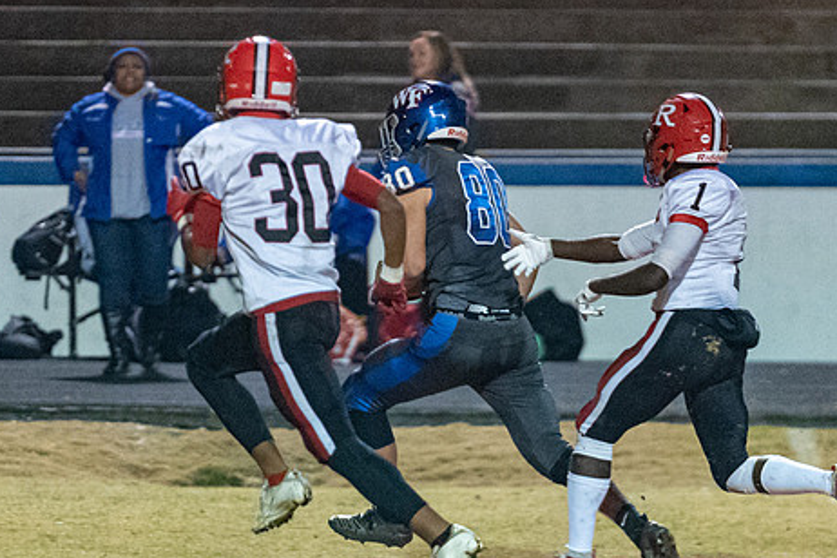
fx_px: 11764
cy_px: 233
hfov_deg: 4.1
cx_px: 320
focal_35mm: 506
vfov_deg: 2.7
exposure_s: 1/800
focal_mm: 200
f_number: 2.8
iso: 10000
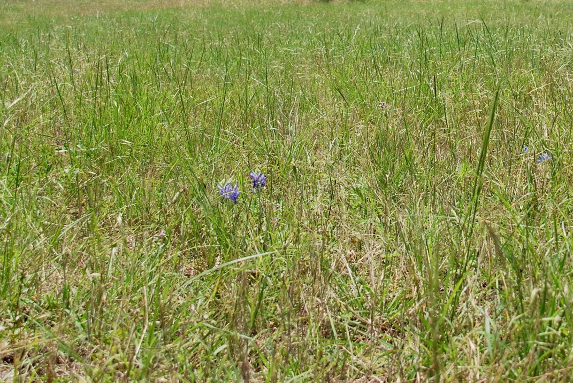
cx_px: 420
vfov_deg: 15.4
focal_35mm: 88
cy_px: 33
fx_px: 1403
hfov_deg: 22.9
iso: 100
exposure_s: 1/250
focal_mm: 29
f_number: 8
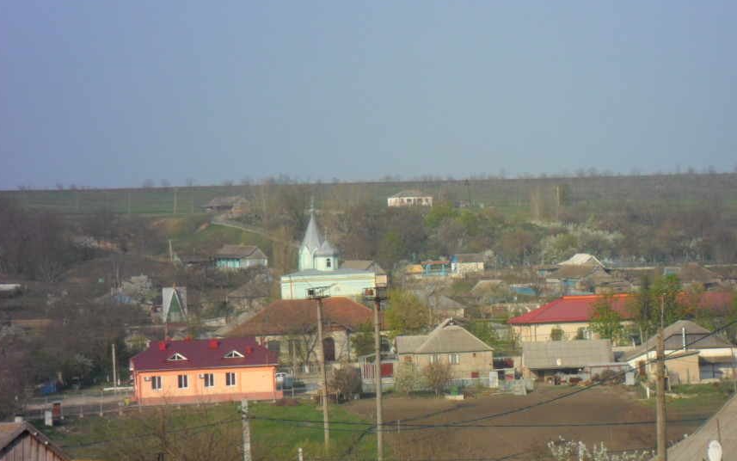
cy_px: 255
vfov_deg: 7.7
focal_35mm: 171
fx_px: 3435
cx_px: 434
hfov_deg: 12.2
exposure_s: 1/500
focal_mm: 24.5
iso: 80
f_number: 5.9
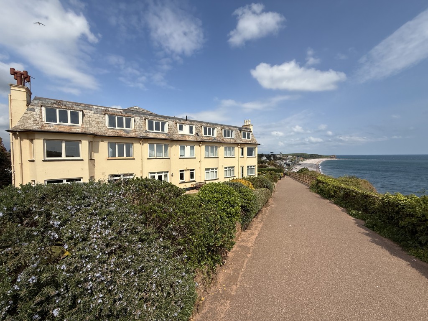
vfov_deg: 85.7
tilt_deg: -1.7
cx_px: 214
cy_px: 160
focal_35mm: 14
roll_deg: +0.0
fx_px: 173
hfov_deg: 102.1
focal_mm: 2.22
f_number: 2.2
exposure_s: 1/4425
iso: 50
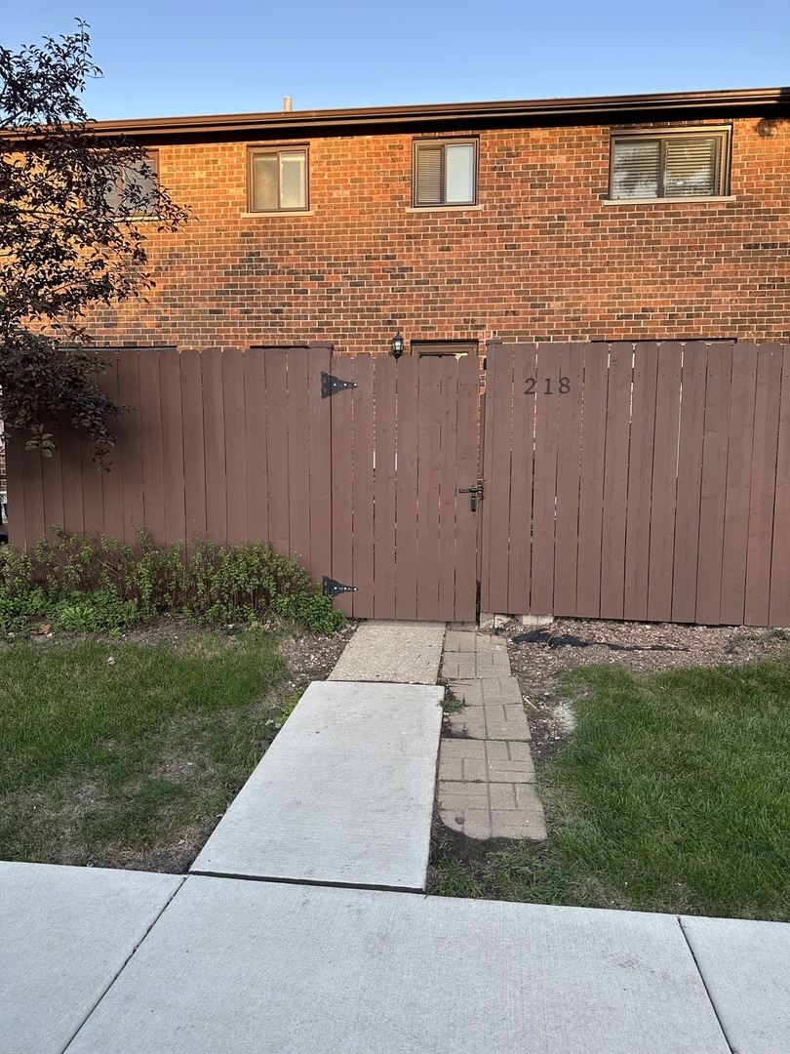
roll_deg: -1.0
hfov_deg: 56.8
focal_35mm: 24
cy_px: 527
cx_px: 395
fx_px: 730
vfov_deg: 71.6
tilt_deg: -5.2
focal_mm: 6.86
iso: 80
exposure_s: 1/279
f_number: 1.78
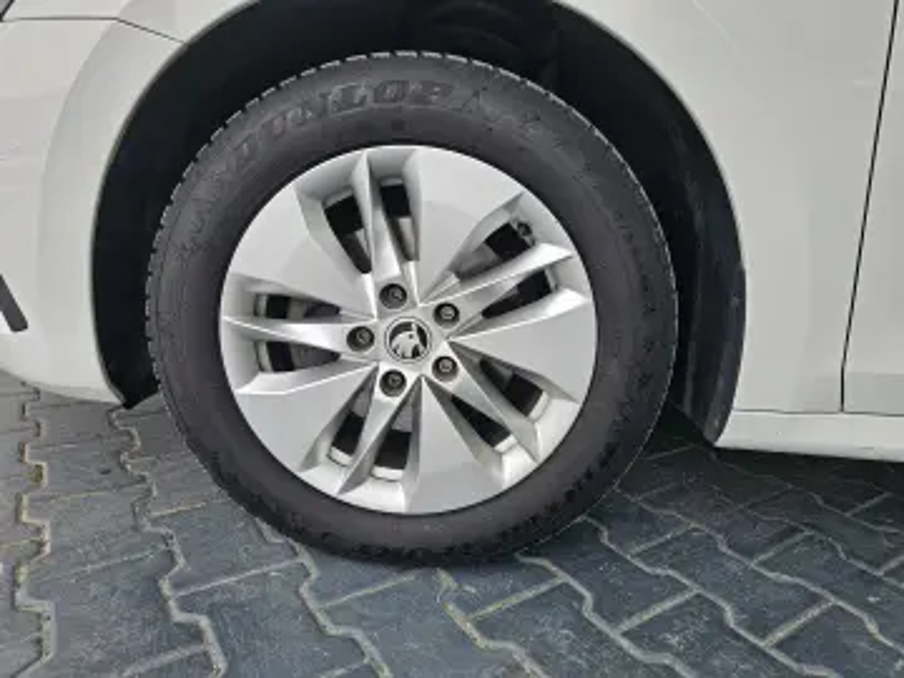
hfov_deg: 73.9
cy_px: 339
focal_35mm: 23
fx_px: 601
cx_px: 452
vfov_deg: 58.9
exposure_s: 1/115
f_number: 1.7
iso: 10
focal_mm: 6.3
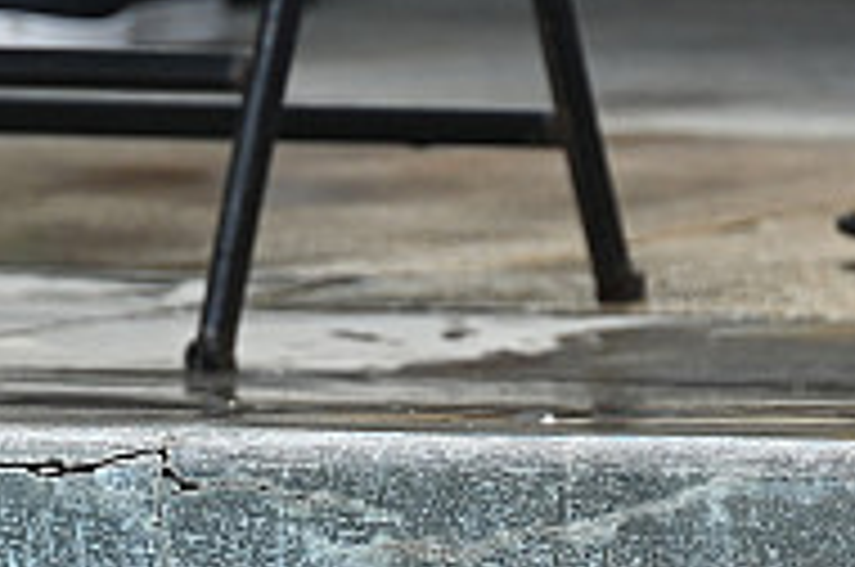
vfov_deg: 0.8
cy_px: 783
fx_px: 42654
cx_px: 220
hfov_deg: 1.1
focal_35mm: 1799
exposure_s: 1/400
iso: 400
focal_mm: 400
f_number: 5.6
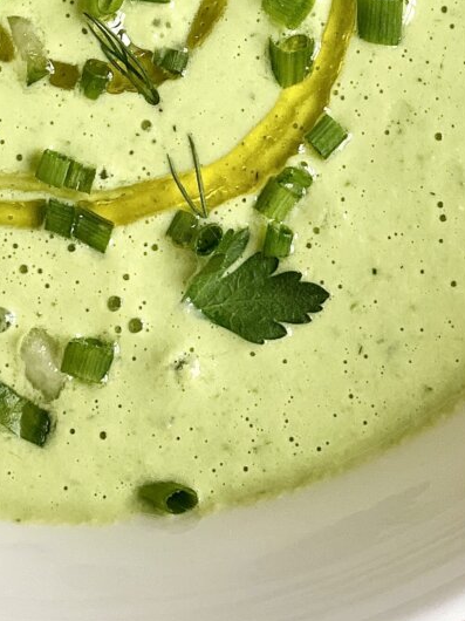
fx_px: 2814
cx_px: 97
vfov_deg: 12.3
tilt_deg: -85.1
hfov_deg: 9.4
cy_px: -117
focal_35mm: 157
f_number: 2
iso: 50
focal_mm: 6
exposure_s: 1/122
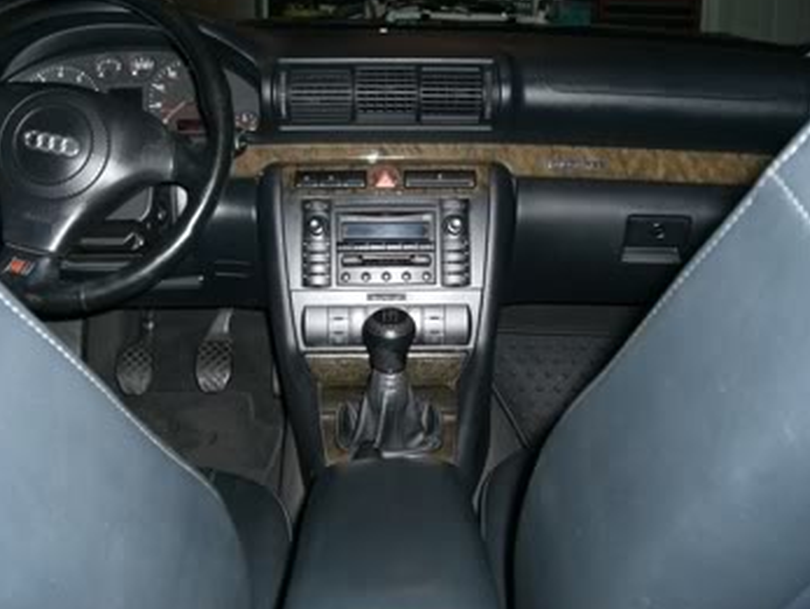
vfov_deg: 34.4
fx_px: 984
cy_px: 299
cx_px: 384
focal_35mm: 42
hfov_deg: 44.7
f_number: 2.7
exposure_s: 1/60
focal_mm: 6.2
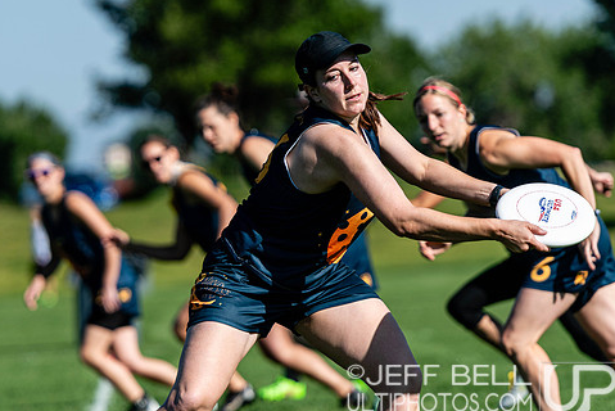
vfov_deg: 4.2
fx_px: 5589
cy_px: 179
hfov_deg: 6.3
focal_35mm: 327
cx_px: 262
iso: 110
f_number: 3.2
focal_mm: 180
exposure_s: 1/2000
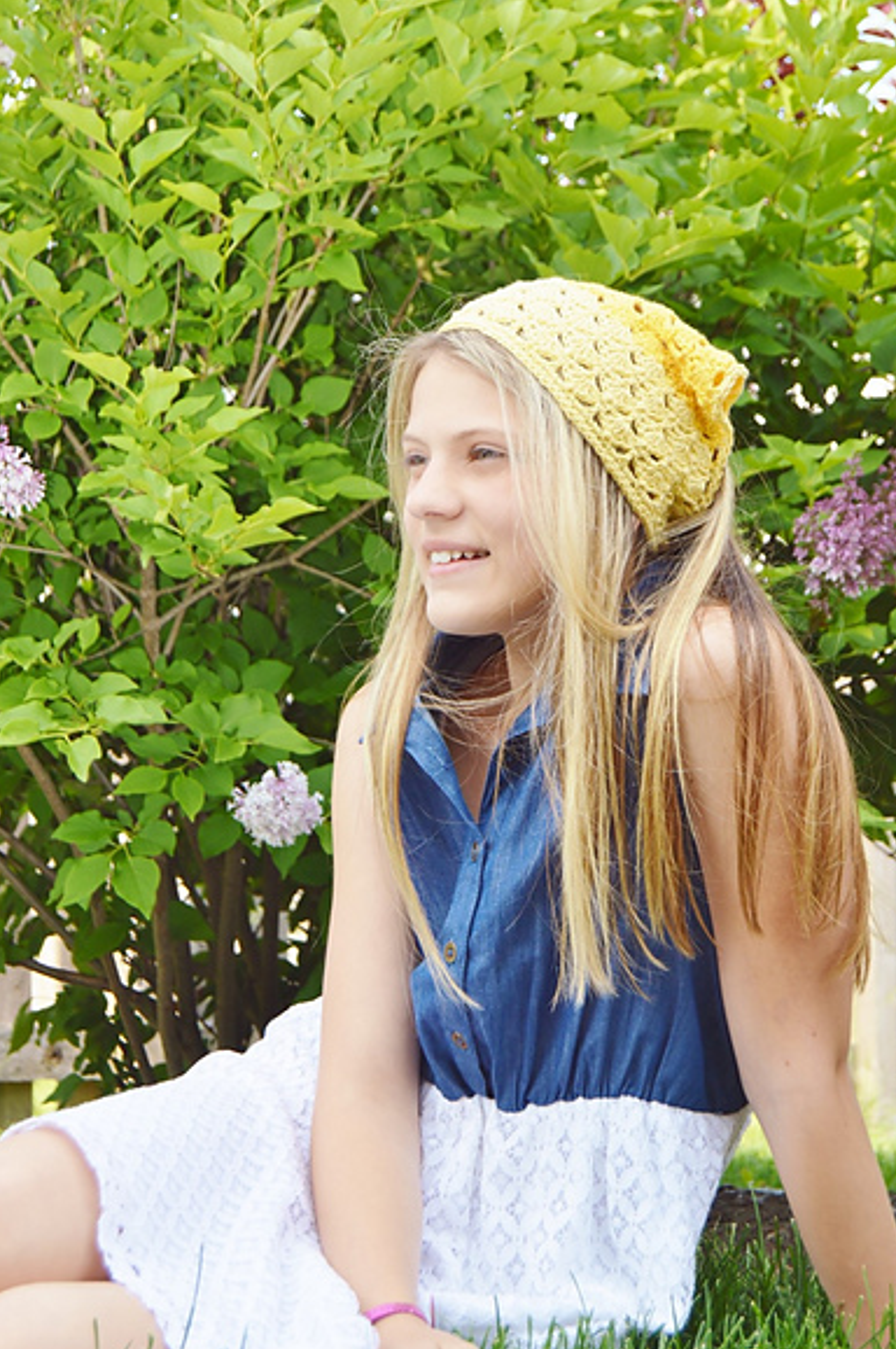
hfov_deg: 16.4
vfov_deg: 24.5
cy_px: 667
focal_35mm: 83
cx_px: 475
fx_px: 3106
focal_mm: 50
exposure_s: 1/200
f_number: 5.6
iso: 100
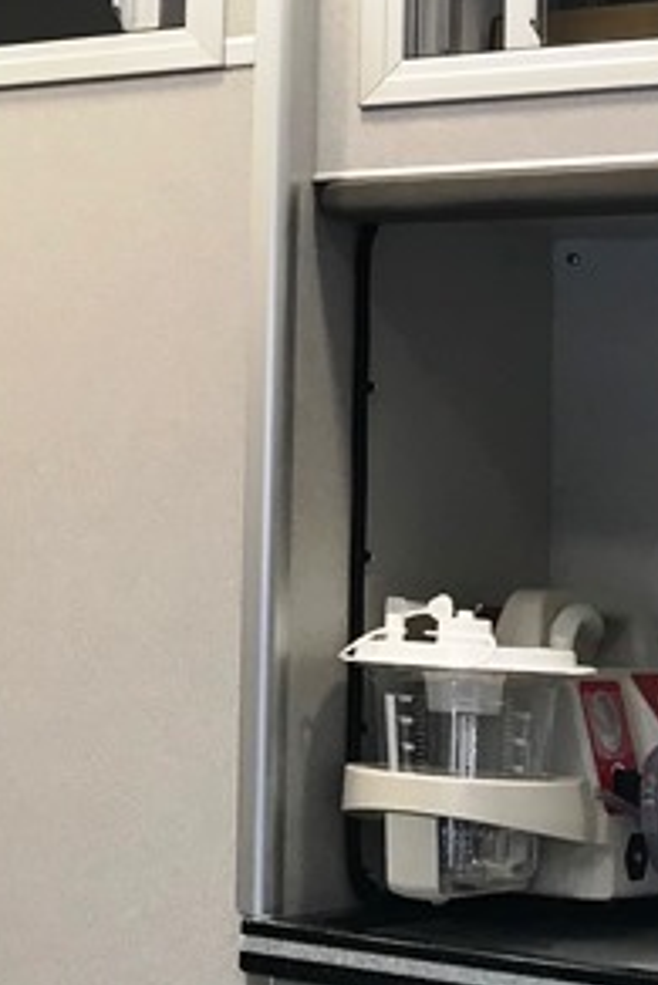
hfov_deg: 12.4
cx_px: -479
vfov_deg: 19.9
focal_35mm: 102
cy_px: 307
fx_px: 2793
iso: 25
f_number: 1.8
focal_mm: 3.99
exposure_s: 1/109
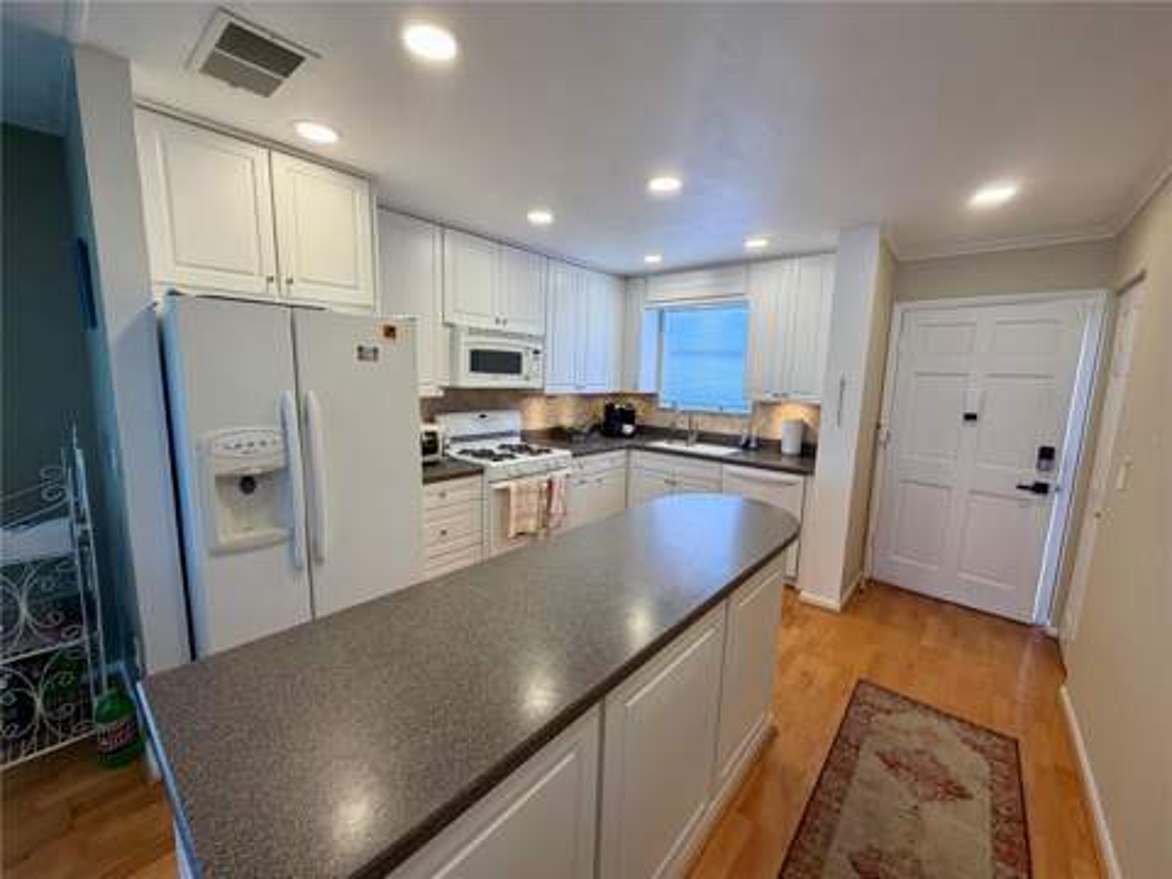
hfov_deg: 102.1
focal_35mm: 14
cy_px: 440
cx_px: 586
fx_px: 474
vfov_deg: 85.7
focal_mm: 2.22
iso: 125
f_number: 2.2
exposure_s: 1/120
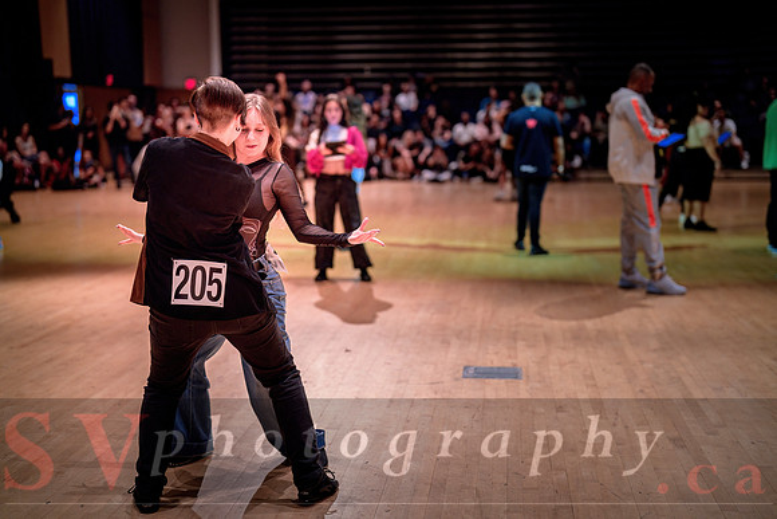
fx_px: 1079
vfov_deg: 27.0
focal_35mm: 50
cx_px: 388
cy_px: 260
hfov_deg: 39.6
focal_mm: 50
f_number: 1.4
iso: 1600
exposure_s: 1/250
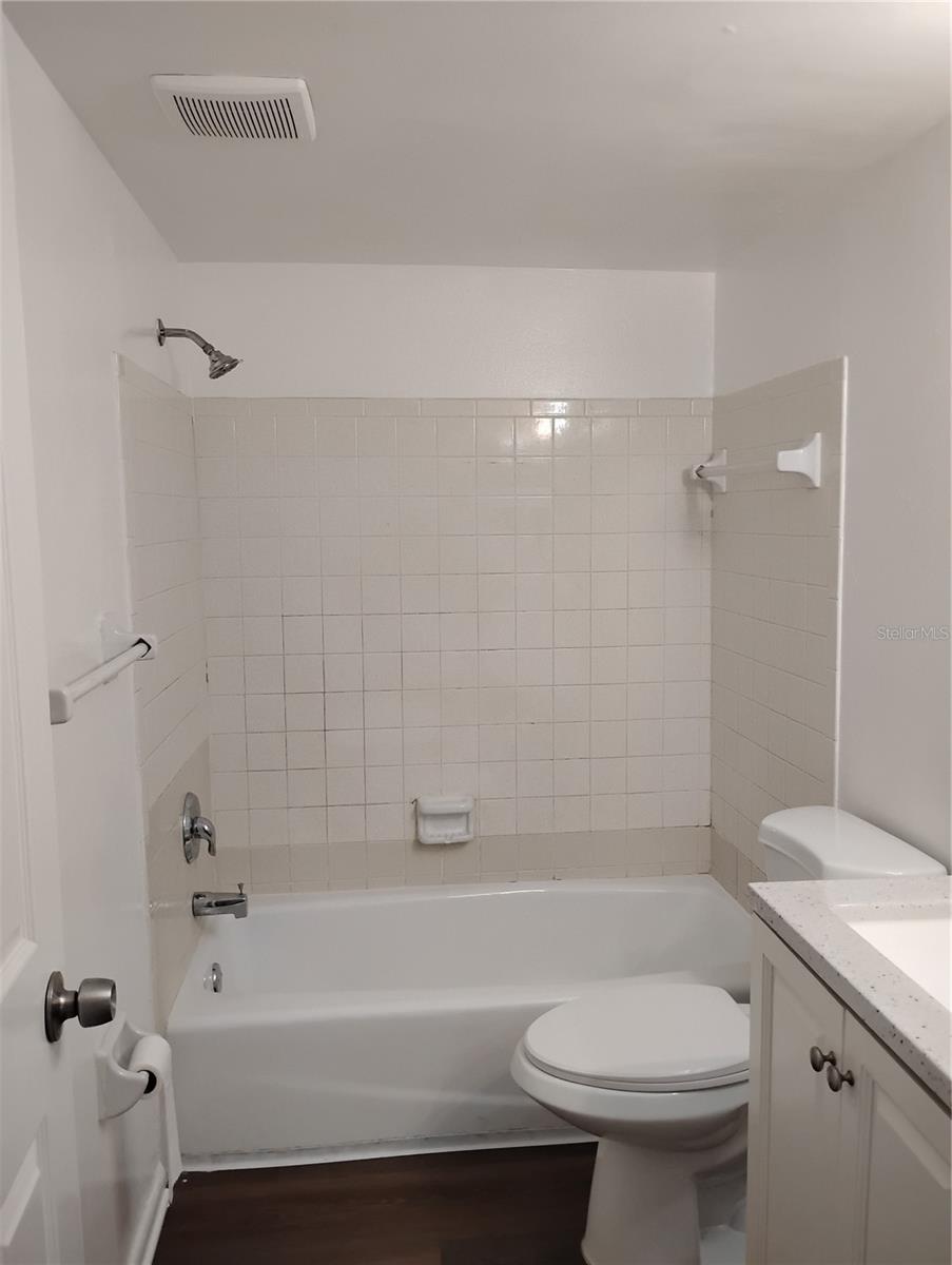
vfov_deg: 63.4
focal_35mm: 28
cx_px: 476
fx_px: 1025
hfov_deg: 49.8
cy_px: 632
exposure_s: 1/120
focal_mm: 4.26
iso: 1091
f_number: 1.8
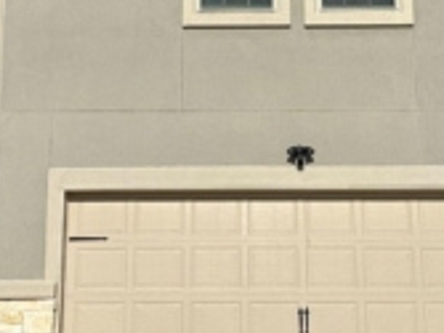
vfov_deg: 17.3
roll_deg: +0.0
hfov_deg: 23.3
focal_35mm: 84
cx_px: 221
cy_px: 32
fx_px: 1077
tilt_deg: +14.8
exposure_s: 1/10753
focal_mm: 6.86
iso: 80
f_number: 1.78
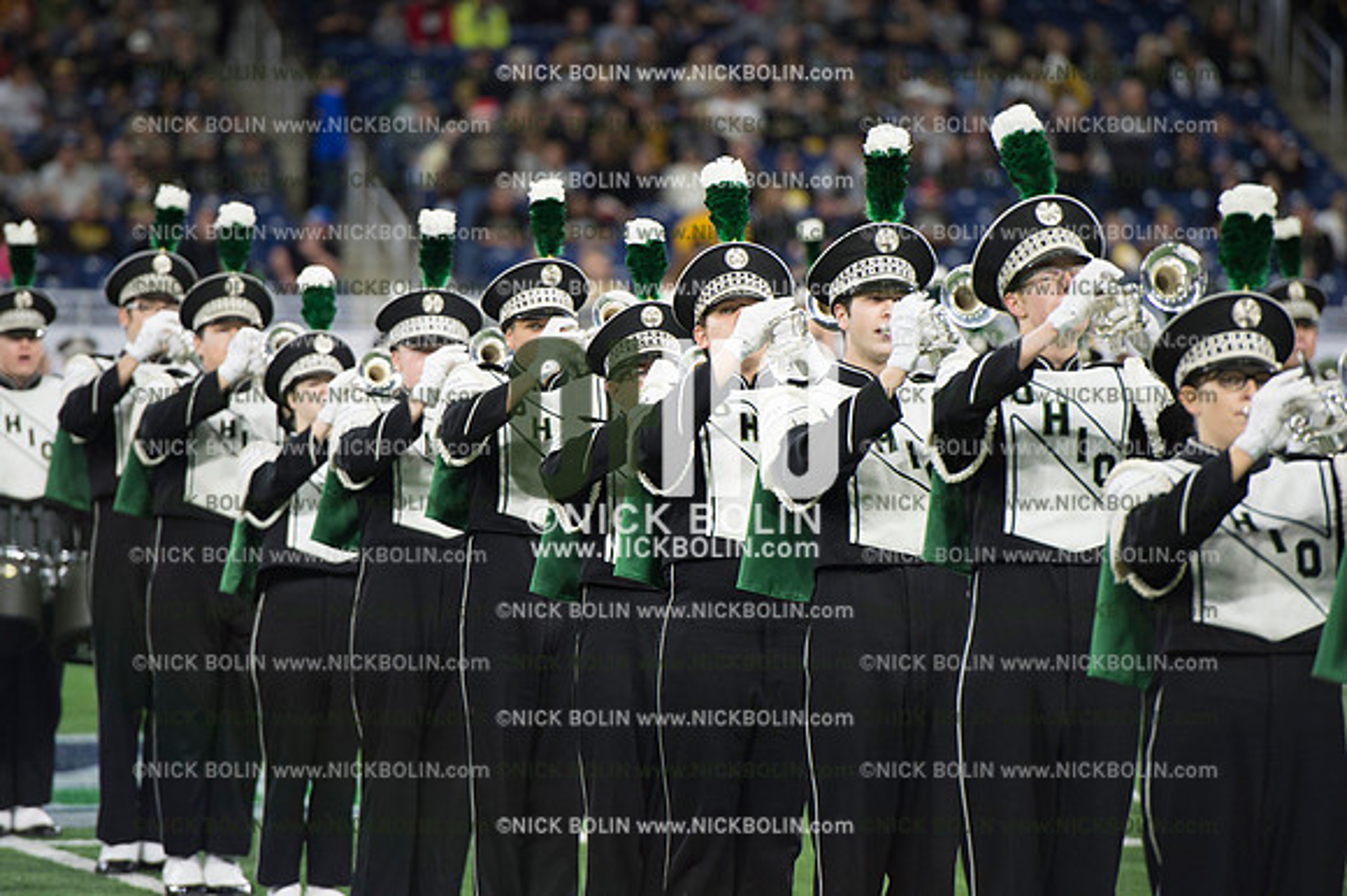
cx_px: 674
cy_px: 448
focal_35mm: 200
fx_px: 7479
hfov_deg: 10.3
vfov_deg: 6.9
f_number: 3.5
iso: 2500
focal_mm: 200
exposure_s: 1/1000
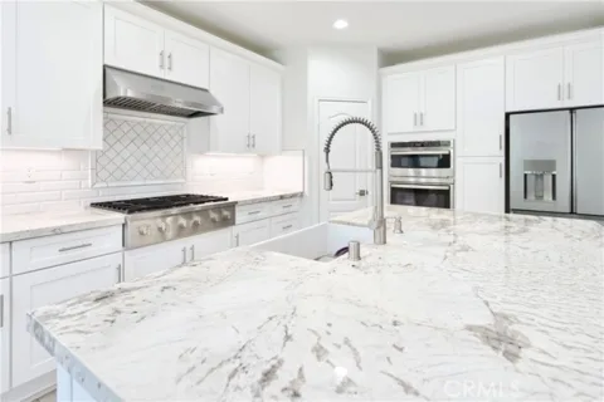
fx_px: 285
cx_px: 302
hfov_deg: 93.3
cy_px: 201
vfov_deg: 70.4
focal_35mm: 17
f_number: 4
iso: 125
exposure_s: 1/13
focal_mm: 17
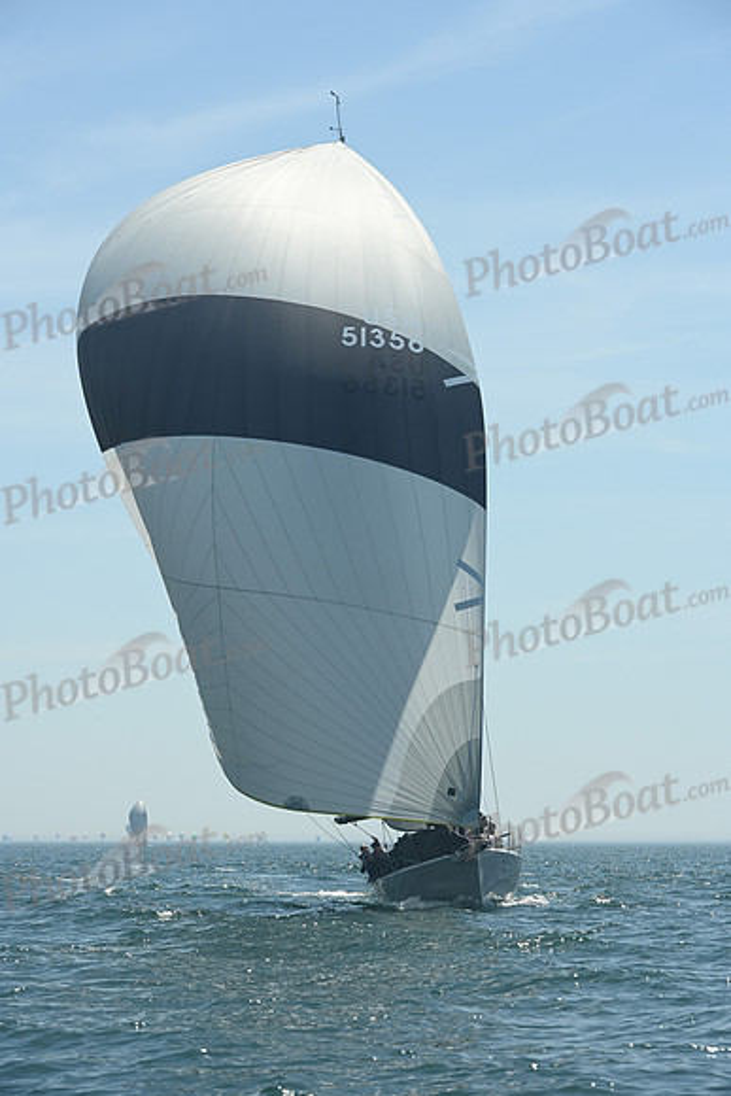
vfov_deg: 16.4
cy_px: 548
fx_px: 3805
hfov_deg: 11.0
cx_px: 366
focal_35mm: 125
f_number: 9
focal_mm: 125
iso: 320
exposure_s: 1/1000
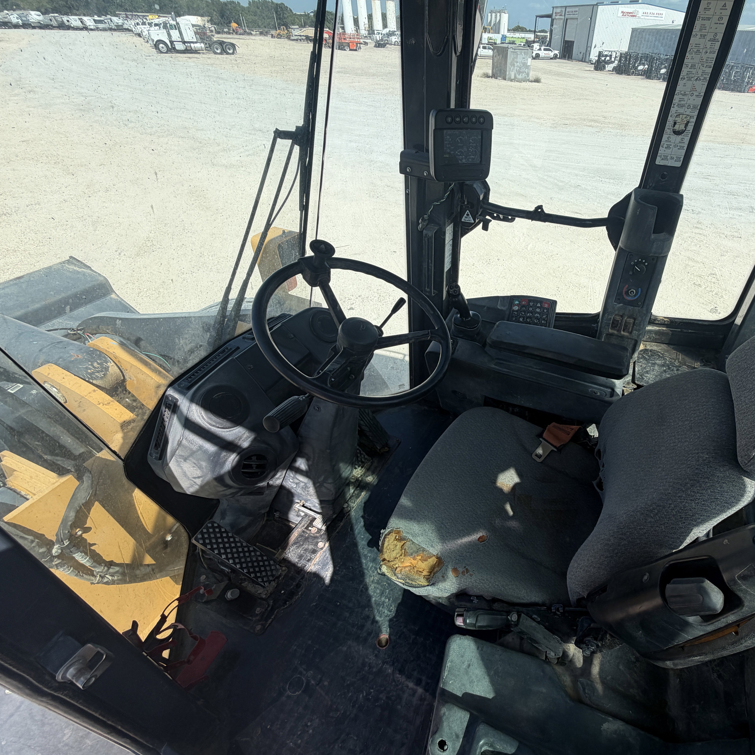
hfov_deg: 82.2
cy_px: 379
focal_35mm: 17
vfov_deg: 84.0
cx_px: 478
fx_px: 419
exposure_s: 1/770
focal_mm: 2.22
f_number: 2.2
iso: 25
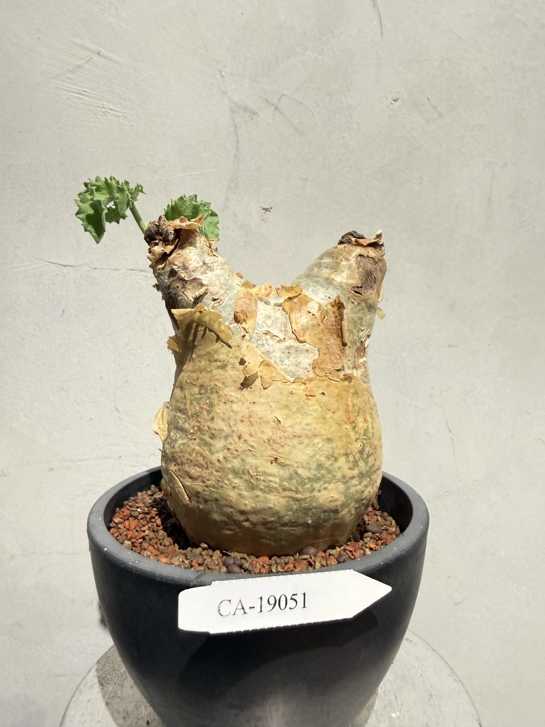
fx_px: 504
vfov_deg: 71.6
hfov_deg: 56.8
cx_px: 272
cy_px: 364
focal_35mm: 24
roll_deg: -0.9
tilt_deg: -6.7
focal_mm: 2.22
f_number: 2.2
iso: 500
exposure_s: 1/60
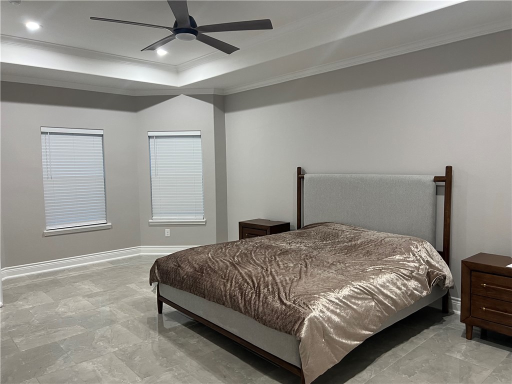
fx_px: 385
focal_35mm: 26
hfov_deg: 67.3
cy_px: 192
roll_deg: +0.7
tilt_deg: -2.5
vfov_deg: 53.1
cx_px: 256
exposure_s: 1/60
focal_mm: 5.7
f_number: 1.5
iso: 125
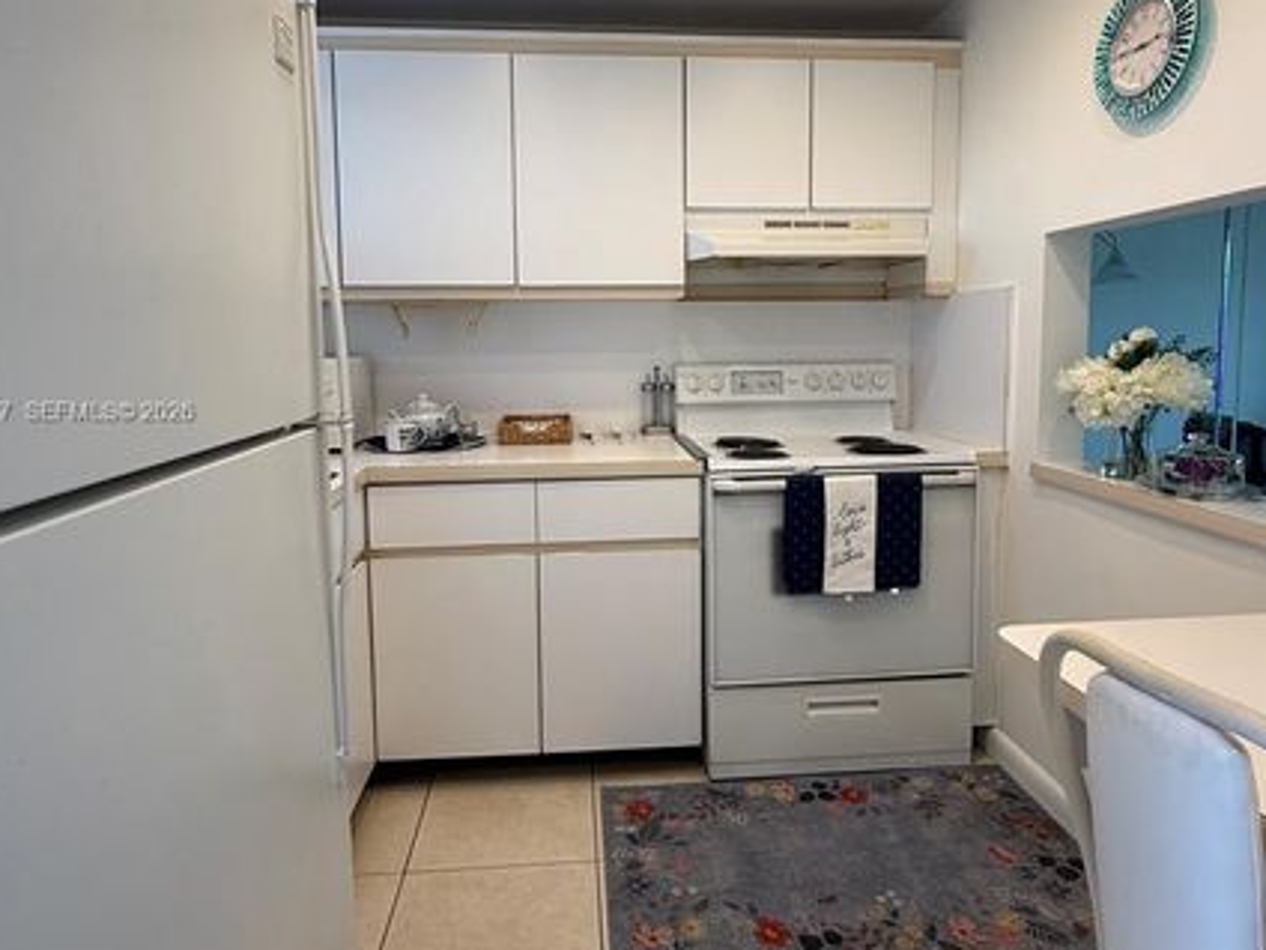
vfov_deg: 60.9
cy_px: 414
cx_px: 633
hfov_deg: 76.4
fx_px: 805
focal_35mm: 22
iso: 125
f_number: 2.2
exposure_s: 1/120
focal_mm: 2.22
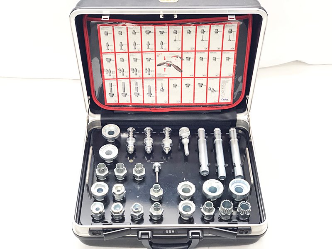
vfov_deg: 28.0
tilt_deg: -43.1
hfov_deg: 36.8
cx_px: 166
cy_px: 124
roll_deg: +1.1
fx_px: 499
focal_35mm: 52
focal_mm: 6
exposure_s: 1/33
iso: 125
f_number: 2.4
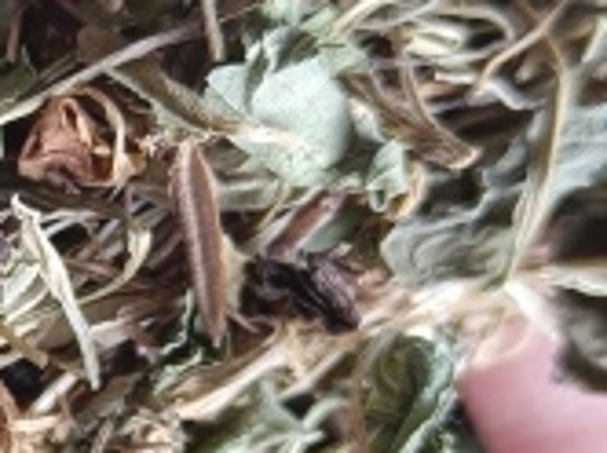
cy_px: 351
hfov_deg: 16.2
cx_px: -154
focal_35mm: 116
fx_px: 2031
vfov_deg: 12.7
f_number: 1.8
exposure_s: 1/100
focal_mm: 5.59
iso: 200
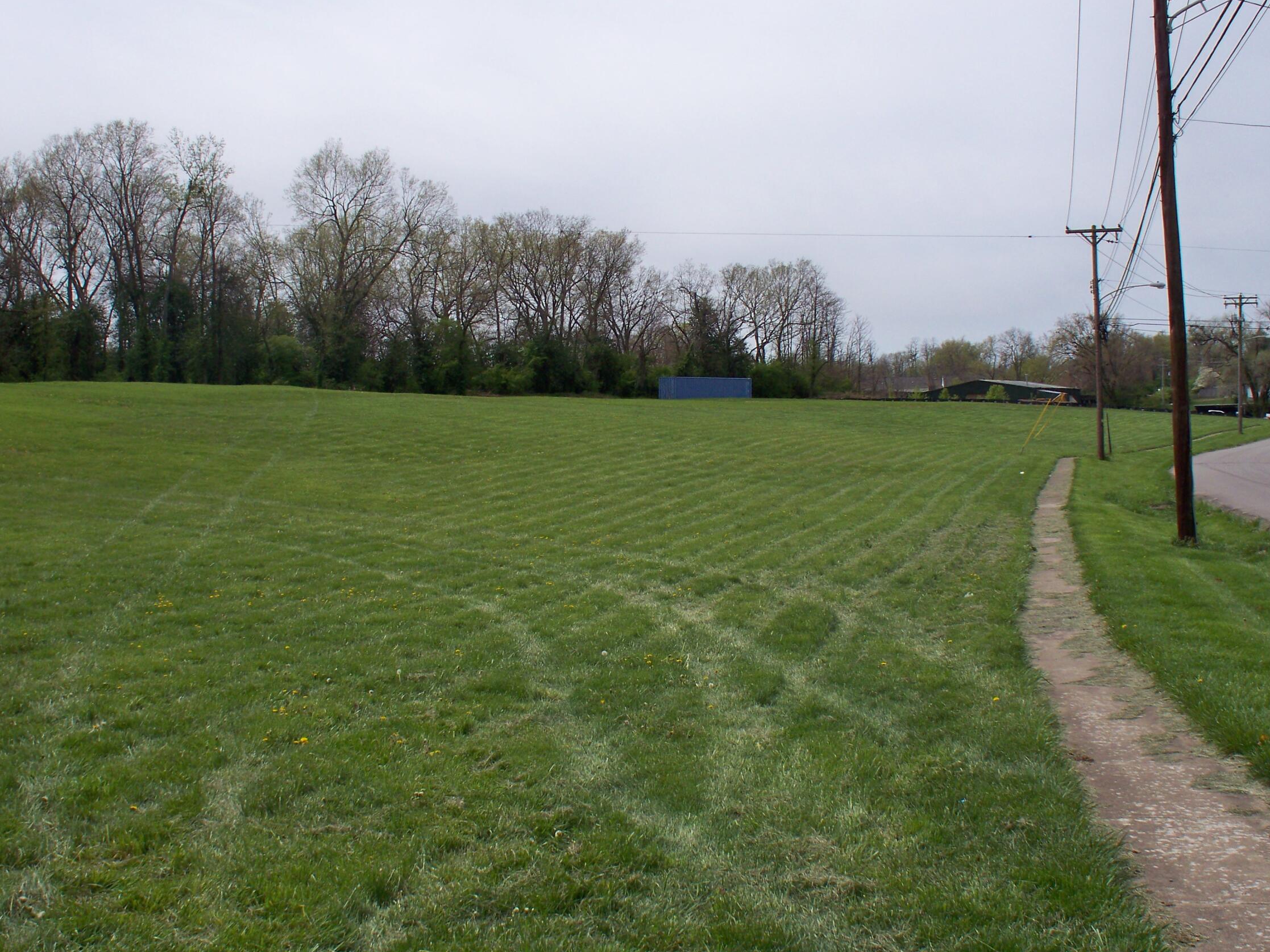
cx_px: 644
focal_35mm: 47
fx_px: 1725
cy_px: 474
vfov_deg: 30.9
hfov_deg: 40.4
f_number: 4.8
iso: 100
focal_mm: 7.54
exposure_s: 1/800
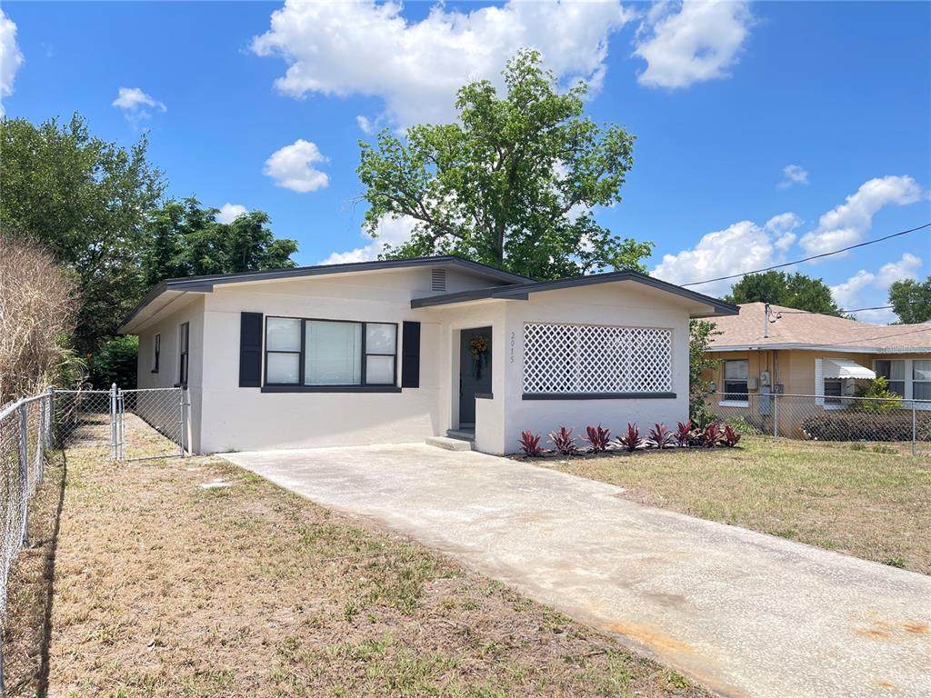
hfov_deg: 69.4
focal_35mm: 25
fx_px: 672
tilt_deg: +1.4
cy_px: 349
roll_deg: -0.5
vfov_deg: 54.9
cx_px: 466
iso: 32
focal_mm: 5.1
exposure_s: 1/1513
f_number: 1.6
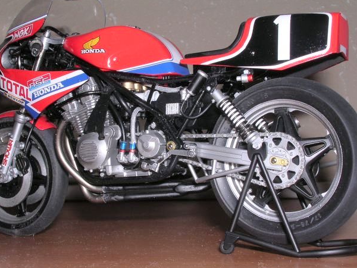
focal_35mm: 64
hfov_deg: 30.3
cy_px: 140
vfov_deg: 22.9
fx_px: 660
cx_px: 168
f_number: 6.8
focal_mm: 9.1
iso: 100
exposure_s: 1/60.1
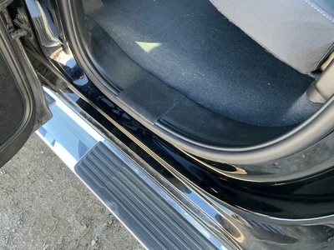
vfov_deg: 49.7
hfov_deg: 63.4
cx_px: 167
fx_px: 270
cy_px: 125
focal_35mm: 28
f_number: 1.8
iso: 100
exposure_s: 1/60
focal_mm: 3
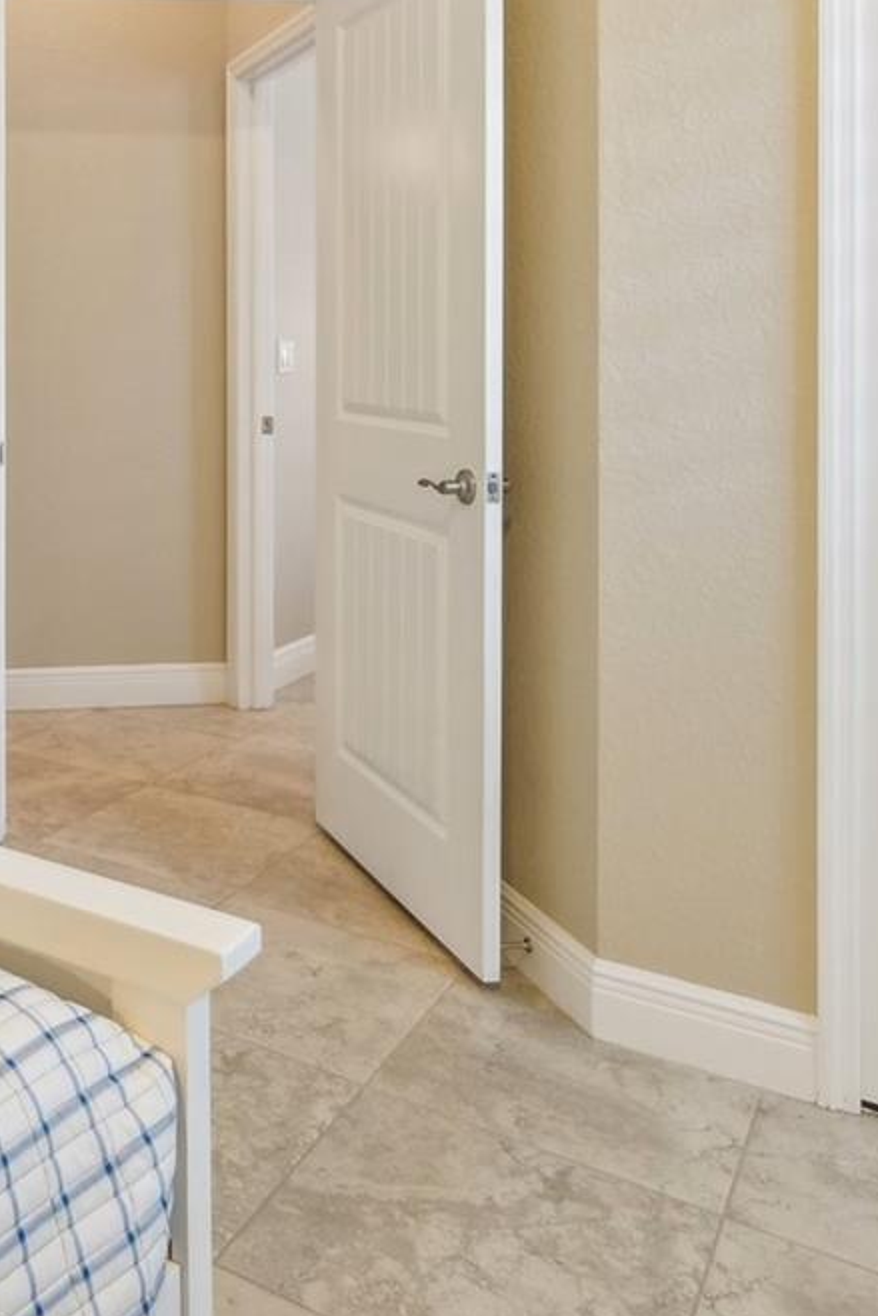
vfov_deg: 53.4
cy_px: 341
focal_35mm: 34
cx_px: -4
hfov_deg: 35.2
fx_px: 1243
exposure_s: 1/13
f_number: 8
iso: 400
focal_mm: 14
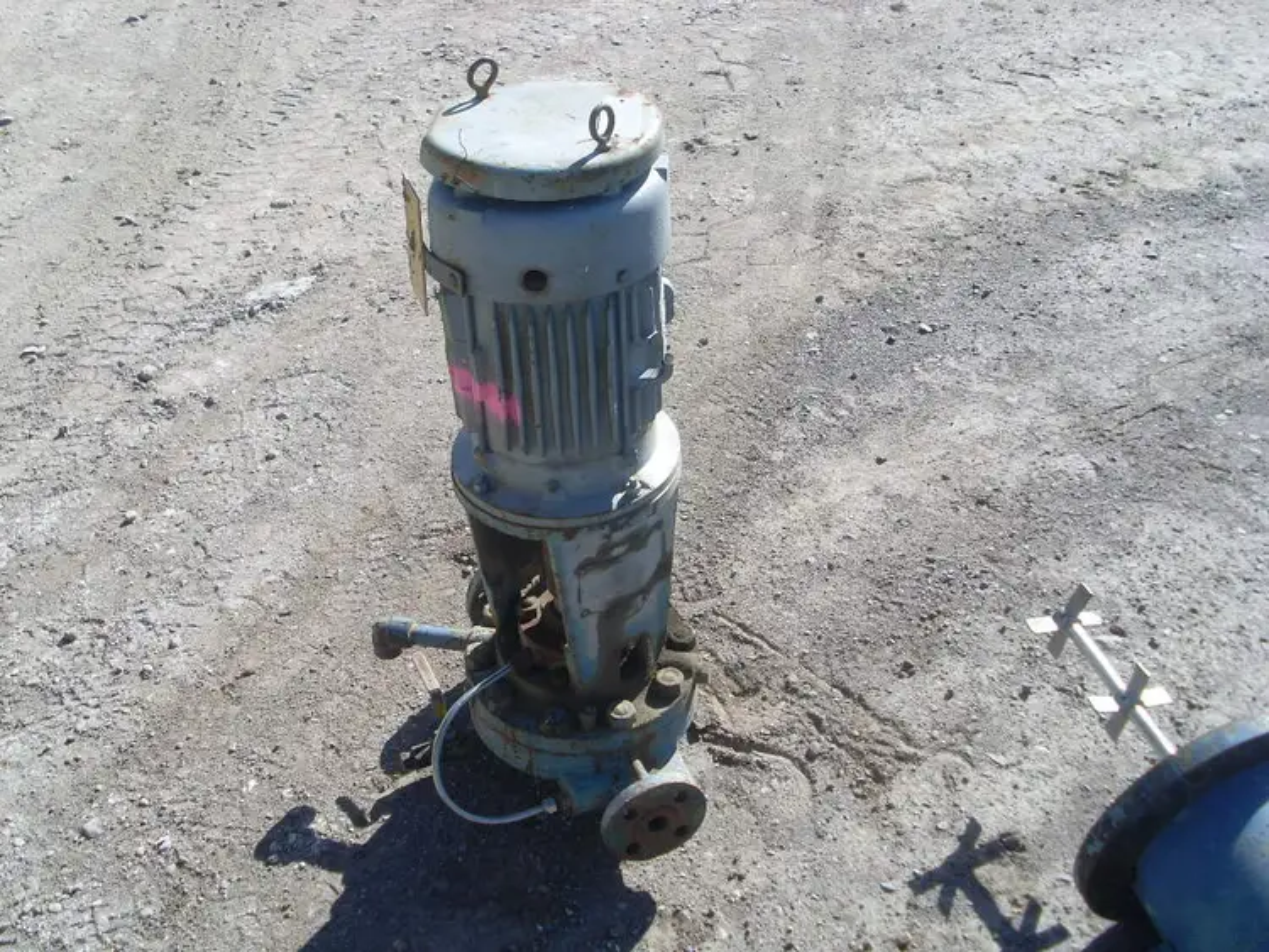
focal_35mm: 38
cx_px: 634
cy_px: 476
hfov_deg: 49.0
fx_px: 1394
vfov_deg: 37.7
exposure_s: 1/250
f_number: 7.7
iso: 80
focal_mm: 6.3
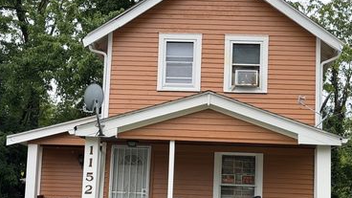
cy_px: 121
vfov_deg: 17.0
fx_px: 663
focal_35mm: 71
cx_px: 195
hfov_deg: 29.7
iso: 80
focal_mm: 6.76
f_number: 1.78
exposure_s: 1/1041
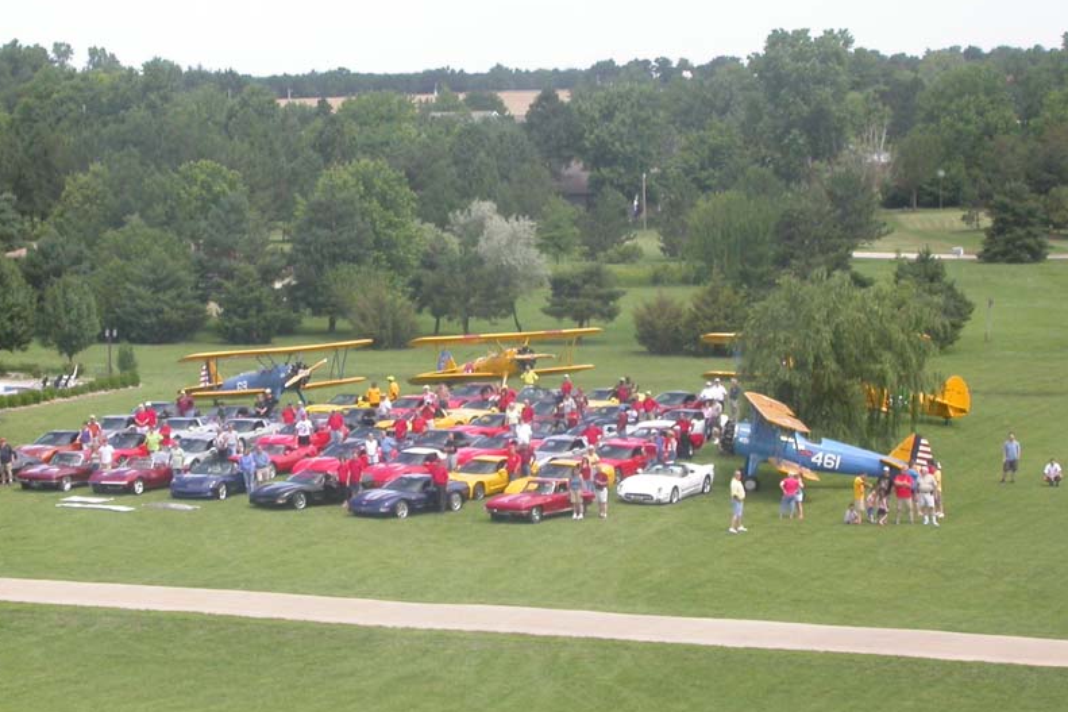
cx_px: 379
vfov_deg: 10.4
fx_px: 3915
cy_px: 438
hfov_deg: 15.5
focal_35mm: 132
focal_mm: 20.4
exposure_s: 1/310
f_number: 3.9
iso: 100
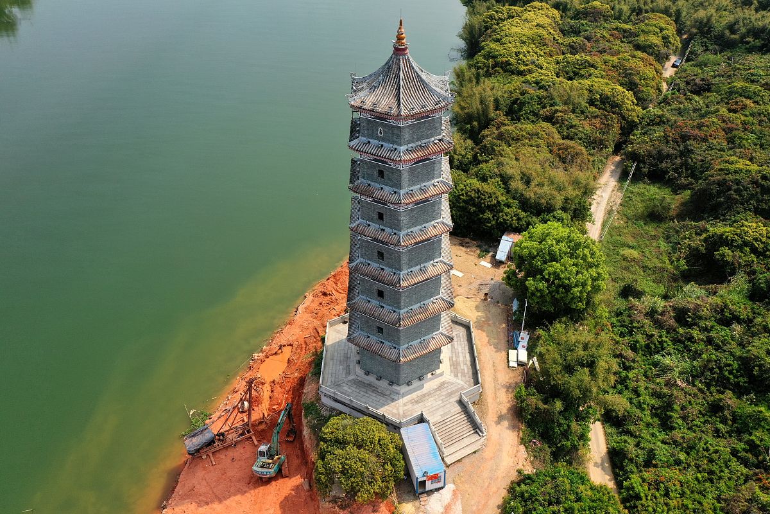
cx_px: 385
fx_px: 599
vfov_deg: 46.4
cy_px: 257
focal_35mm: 28
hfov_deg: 65.5
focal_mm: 10.26
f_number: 6.3
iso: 100
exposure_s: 1/500
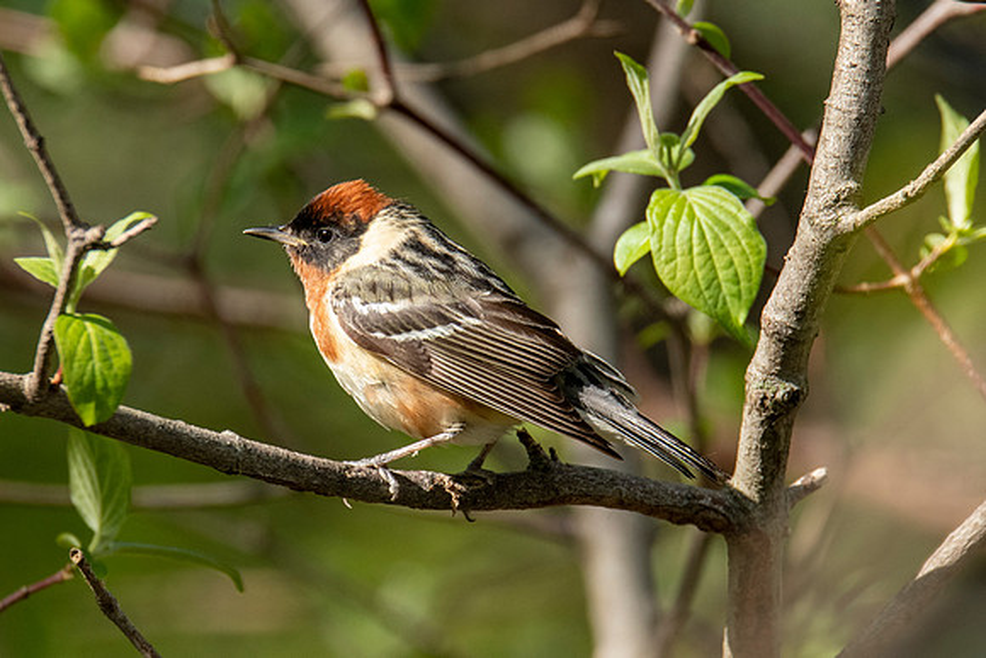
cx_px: 450
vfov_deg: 1.3
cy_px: 335
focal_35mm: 1088
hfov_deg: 1.9
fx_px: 29799
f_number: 8
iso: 1000
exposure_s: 1/800
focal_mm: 600
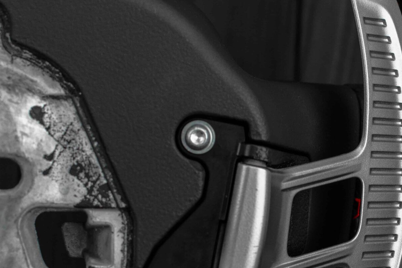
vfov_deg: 12.2
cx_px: 347
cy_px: 181
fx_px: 1252
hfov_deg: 18.0
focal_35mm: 112
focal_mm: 35
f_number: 6.3
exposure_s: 1/125
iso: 500
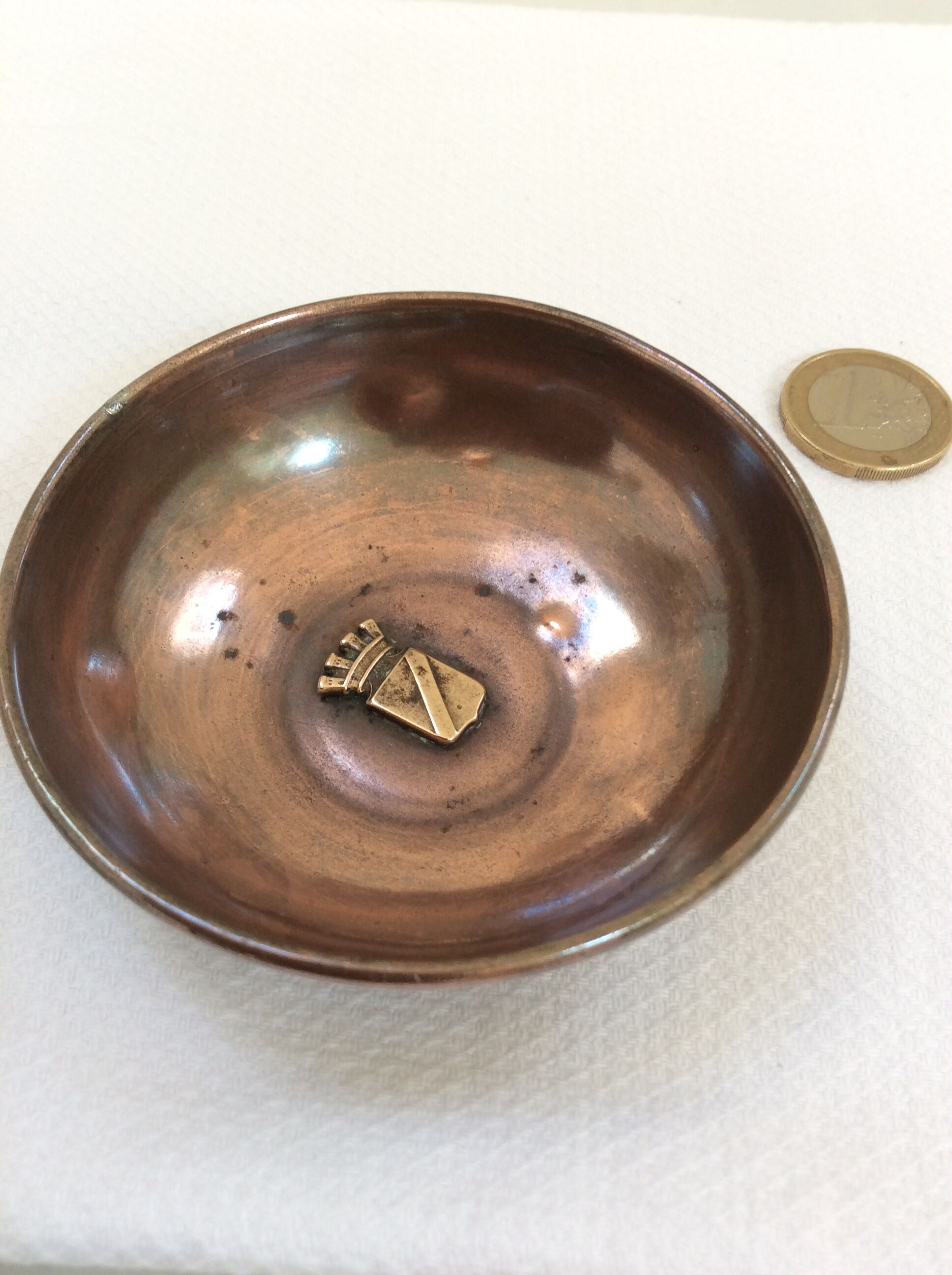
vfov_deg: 56.9
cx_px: 476
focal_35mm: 32
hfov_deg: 44.1
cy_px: 638
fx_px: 1177
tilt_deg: -55.6
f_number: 2.4
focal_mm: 3.3
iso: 40
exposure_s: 1/50
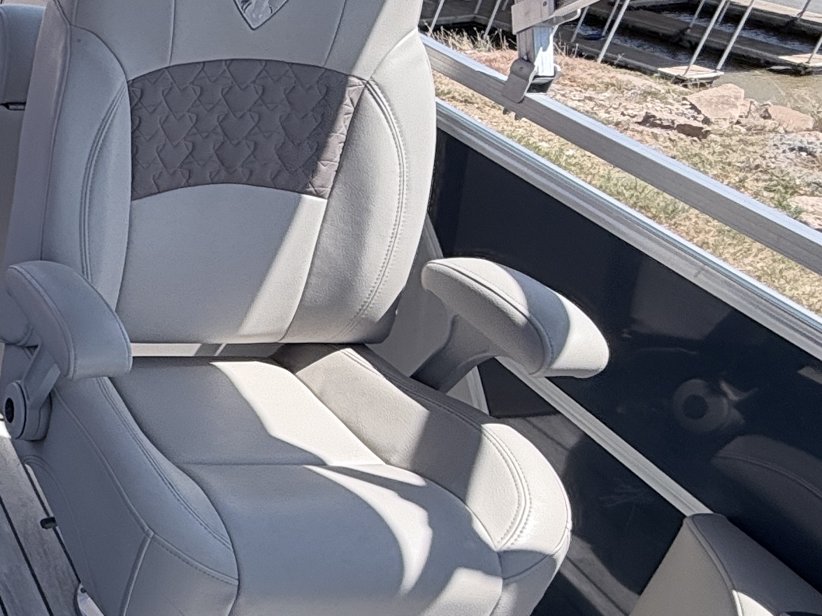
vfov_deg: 30.2
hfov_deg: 28.3
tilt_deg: -32.2
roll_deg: -0.6
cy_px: 364
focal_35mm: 48
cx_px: -368
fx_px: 1140
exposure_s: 1/770
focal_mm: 2.22
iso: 40
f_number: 2.2
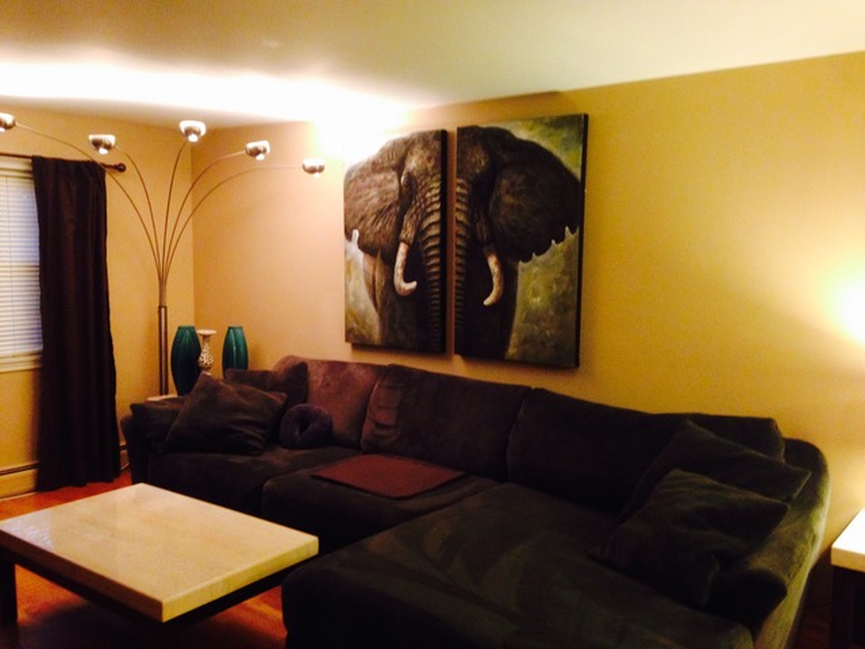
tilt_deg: -5.9
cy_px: 324
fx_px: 825
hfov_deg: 55.4
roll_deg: -1.9
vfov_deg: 42.9
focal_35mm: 33
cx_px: 432
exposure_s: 1/15
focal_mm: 4.12
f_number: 2.4
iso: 400
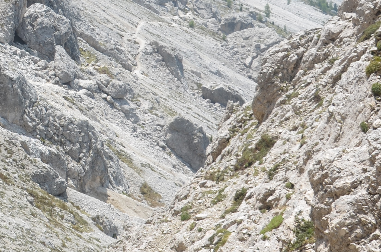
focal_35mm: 99
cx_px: -64
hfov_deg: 19.6
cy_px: 36
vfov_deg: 13.7
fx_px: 1046
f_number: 8
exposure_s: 1/250
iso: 100
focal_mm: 22
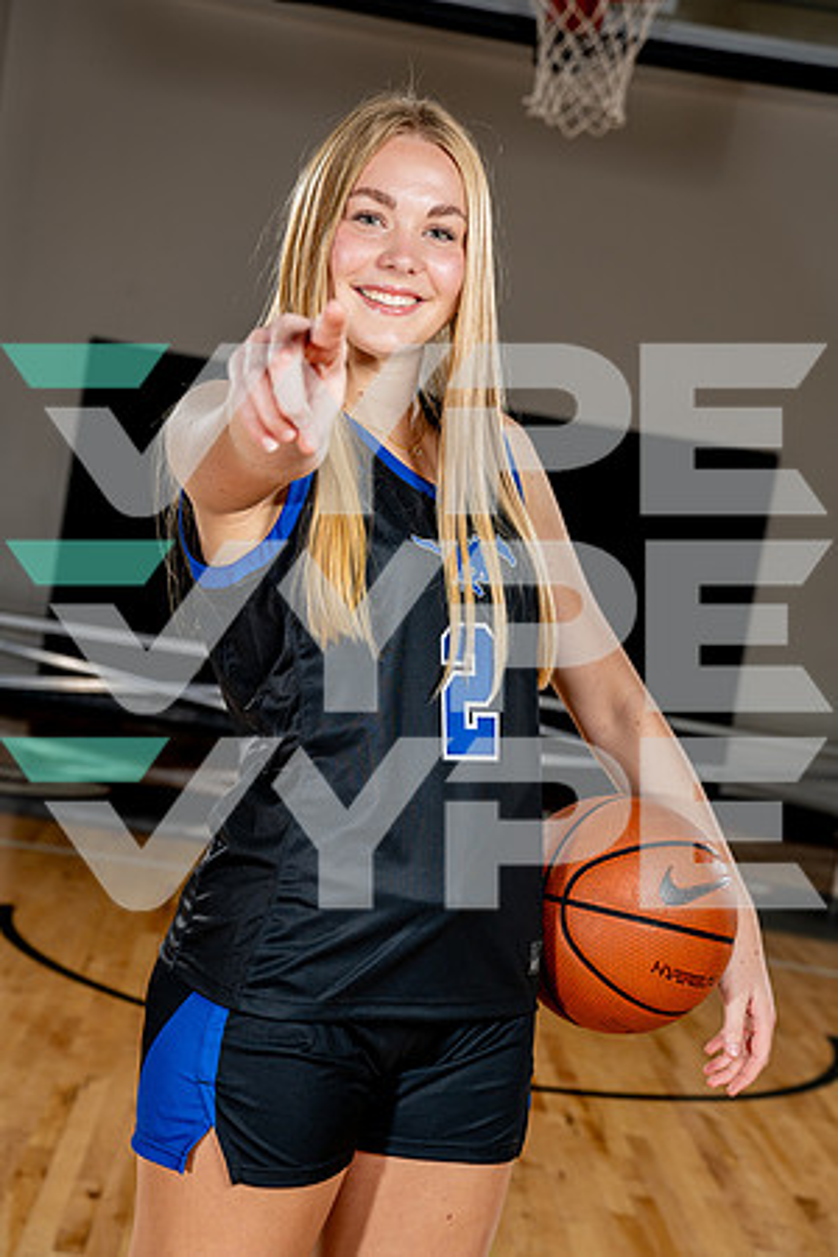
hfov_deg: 20.0
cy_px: 628
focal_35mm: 68
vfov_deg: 29.7
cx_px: 419
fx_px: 2374
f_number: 5.6
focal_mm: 68
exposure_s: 1/250
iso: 200
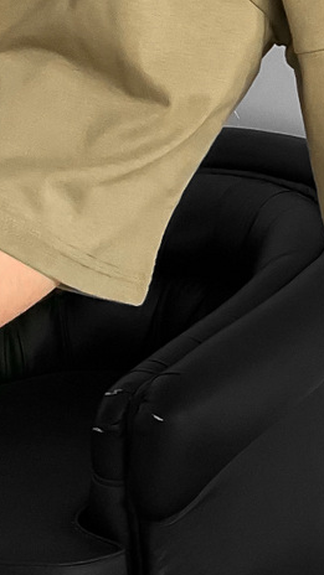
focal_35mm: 109
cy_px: 306
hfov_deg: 10.2
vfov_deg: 19.6
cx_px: 667
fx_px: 1665
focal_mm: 3
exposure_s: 1/120
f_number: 1.8
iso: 64
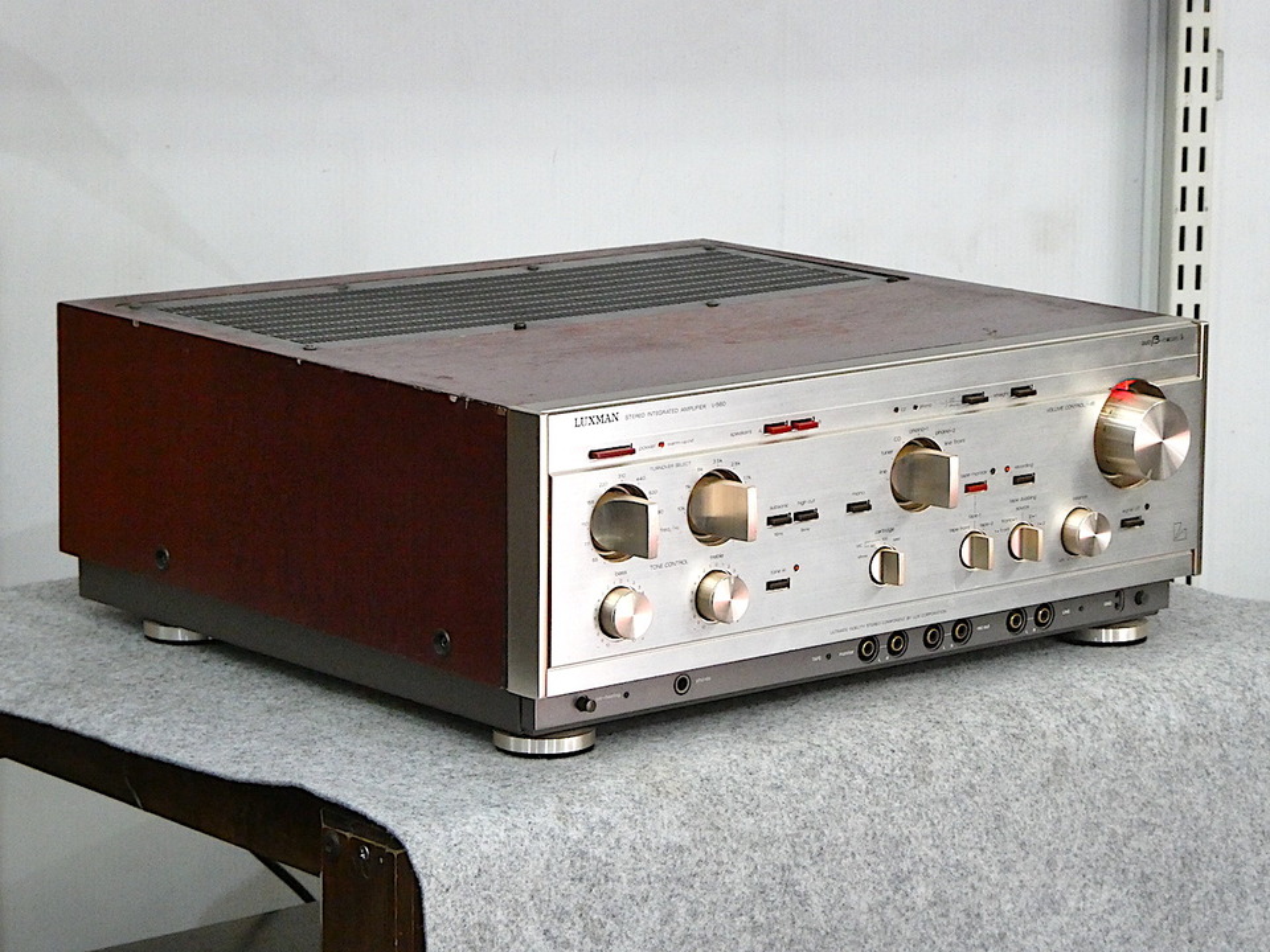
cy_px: 476
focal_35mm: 115
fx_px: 4219
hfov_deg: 17.1
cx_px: 635
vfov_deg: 12.9
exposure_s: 1/80
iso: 800
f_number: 5.1
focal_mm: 20.6
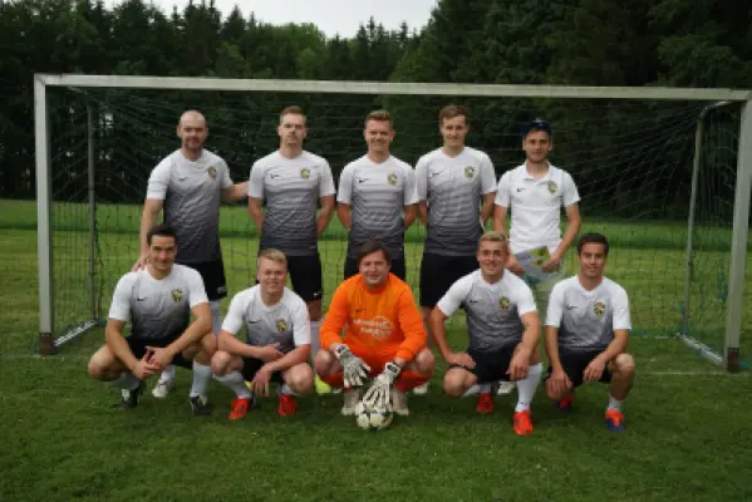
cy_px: 251
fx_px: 857
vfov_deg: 32.7
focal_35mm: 41
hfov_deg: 47.4
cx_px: 376
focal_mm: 41
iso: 100
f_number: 5
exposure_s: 1/160
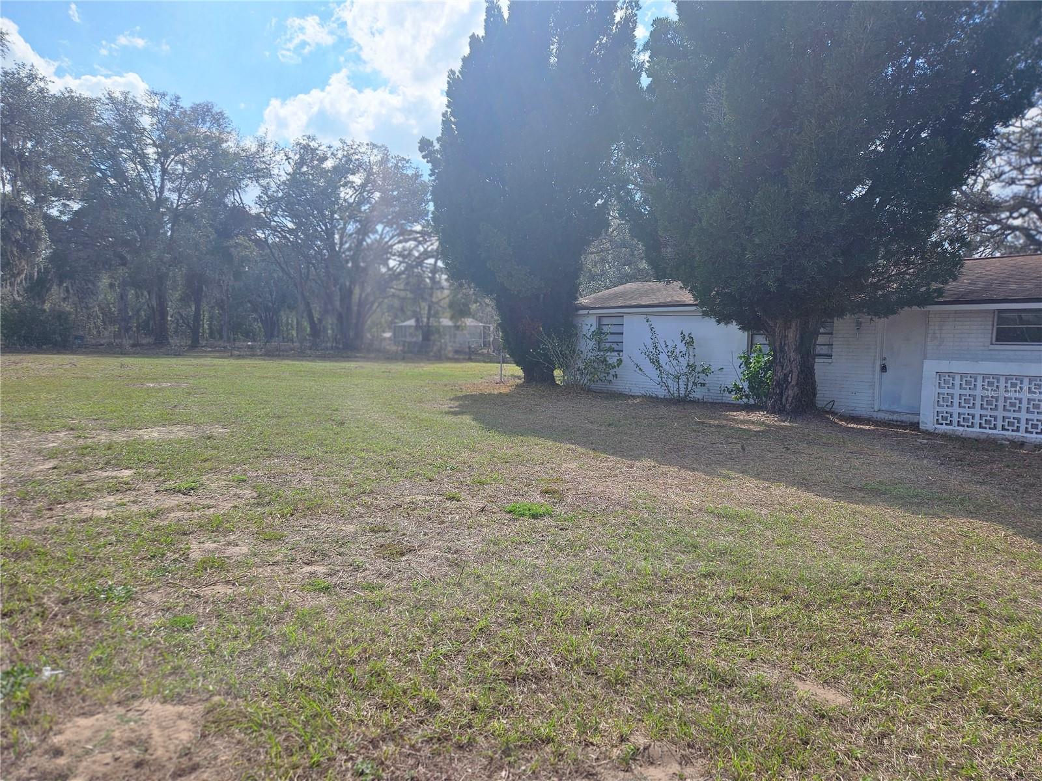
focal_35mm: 23
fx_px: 692
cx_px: 521
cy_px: 390
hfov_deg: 73.9
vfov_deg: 58.9
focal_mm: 5.4
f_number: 1.8
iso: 25
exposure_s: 1/2643
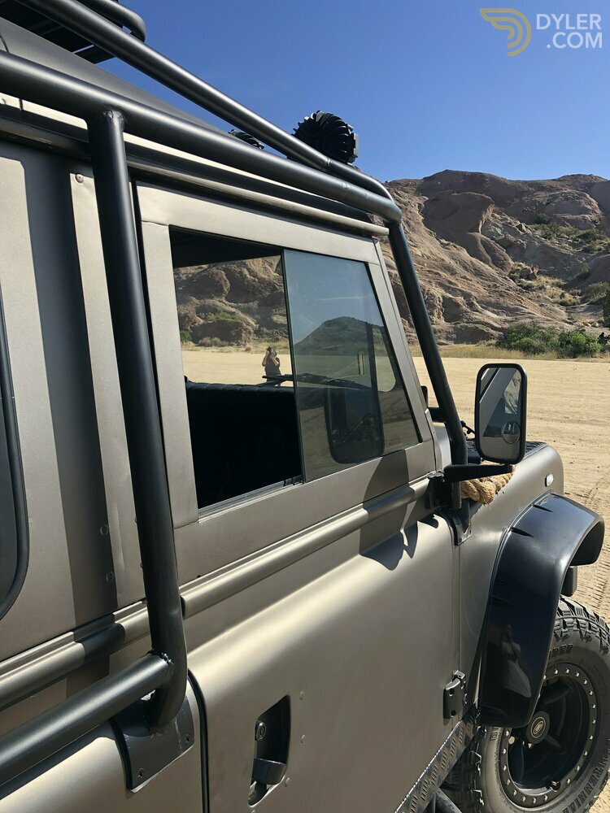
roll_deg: +2.4
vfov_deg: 63.4
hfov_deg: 49.7
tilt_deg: -5.5
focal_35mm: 28
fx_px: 658
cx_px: 305
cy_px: 406
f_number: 1.8
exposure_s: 1/1567
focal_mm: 4
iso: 20
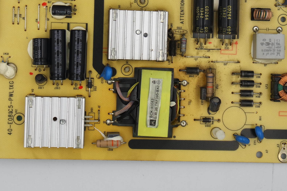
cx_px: 140
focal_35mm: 97
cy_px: 17
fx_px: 773
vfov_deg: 14.0
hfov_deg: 21.0
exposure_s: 1/125
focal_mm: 19
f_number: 5.6
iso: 160
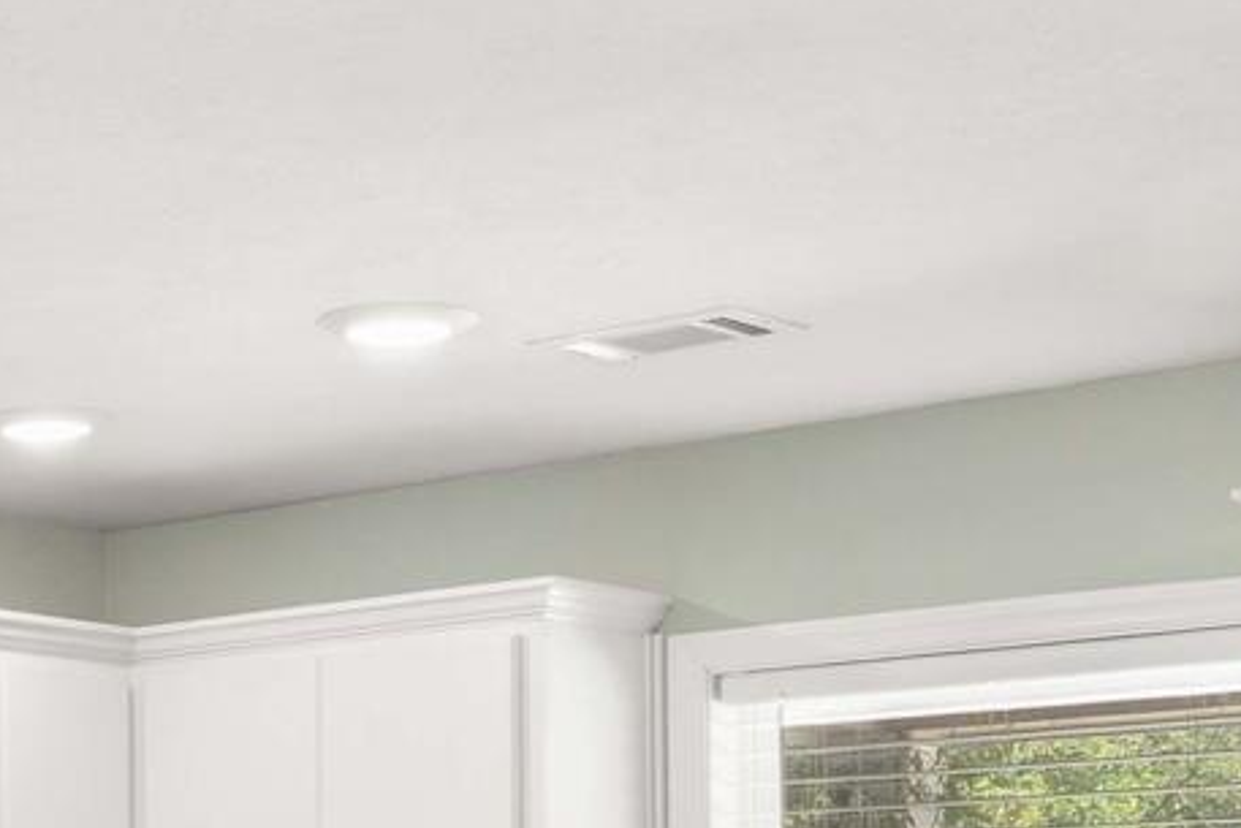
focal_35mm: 93
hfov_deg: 20.4
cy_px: 1250
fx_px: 3207
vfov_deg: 13.8
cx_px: -288
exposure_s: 1/4
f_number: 8
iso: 640
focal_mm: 17
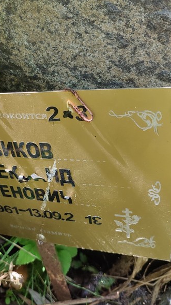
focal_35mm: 37
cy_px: 155
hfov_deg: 31.6
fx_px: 298
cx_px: 52
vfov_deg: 54.0
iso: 53
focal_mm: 6.04
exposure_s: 1/100
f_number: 1.9
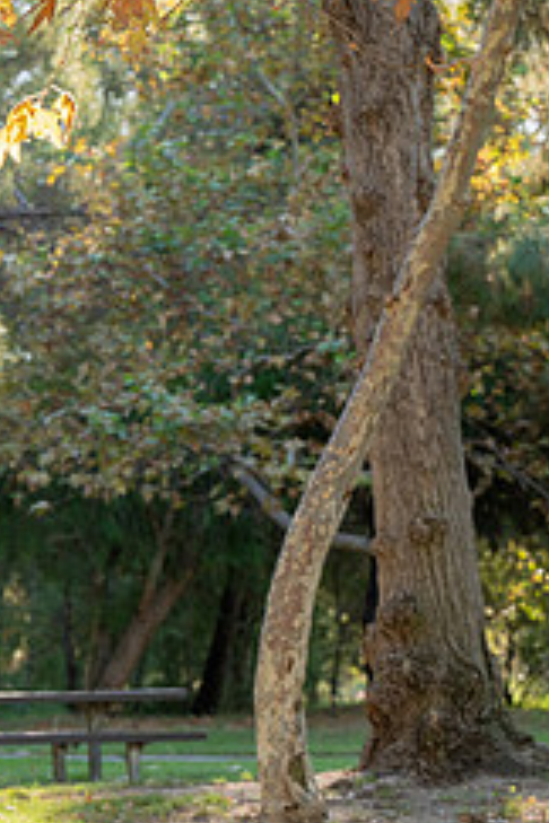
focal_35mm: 167
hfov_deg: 8.0
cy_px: 584
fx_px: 3820
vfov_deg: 12.3
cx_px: -342
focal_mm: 70
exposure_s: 1/200
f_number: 4
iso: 200
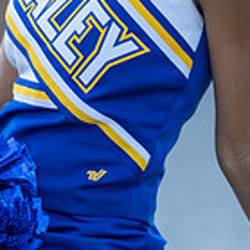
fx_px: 3750
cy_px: -70
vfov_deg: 3.8
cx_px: 175
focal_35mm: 459
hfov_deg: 3.8
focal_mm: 120
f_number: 2.8
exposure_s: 1/400
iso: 125
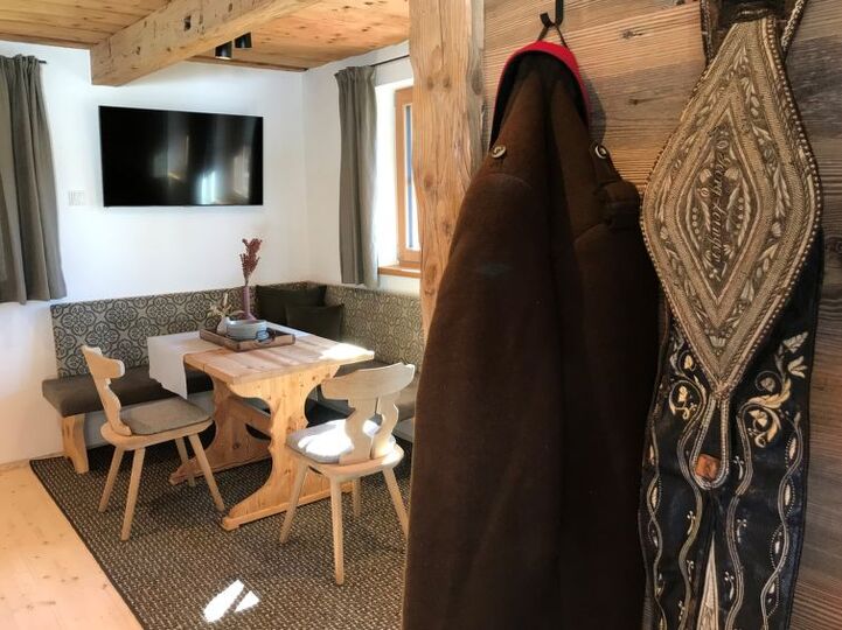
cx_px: 421
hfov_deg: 63.5
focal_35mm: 28
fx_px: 681
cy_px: 315
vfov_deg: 49.7
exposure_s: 1/25
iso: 40
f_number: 1.8
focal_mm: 3.99
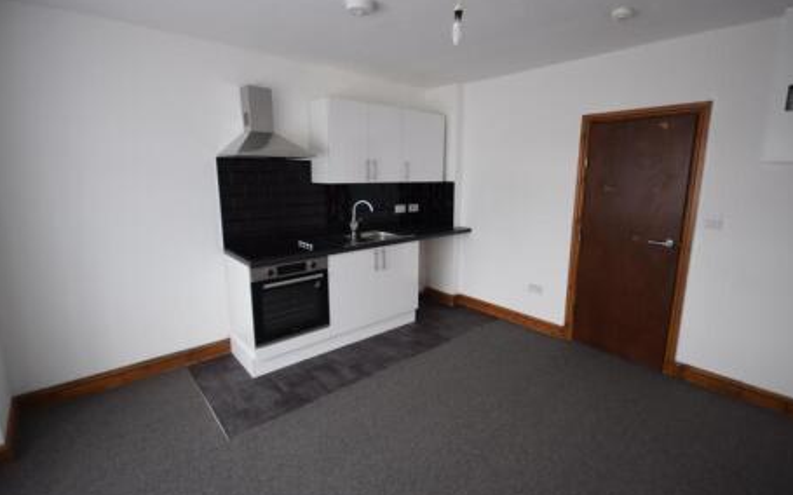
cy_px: 238
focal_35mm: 16
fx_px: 346
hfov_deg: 97.8
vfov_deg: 71.2
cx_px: 408
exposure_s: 1/80
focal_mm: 10
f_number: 4.5
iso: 400
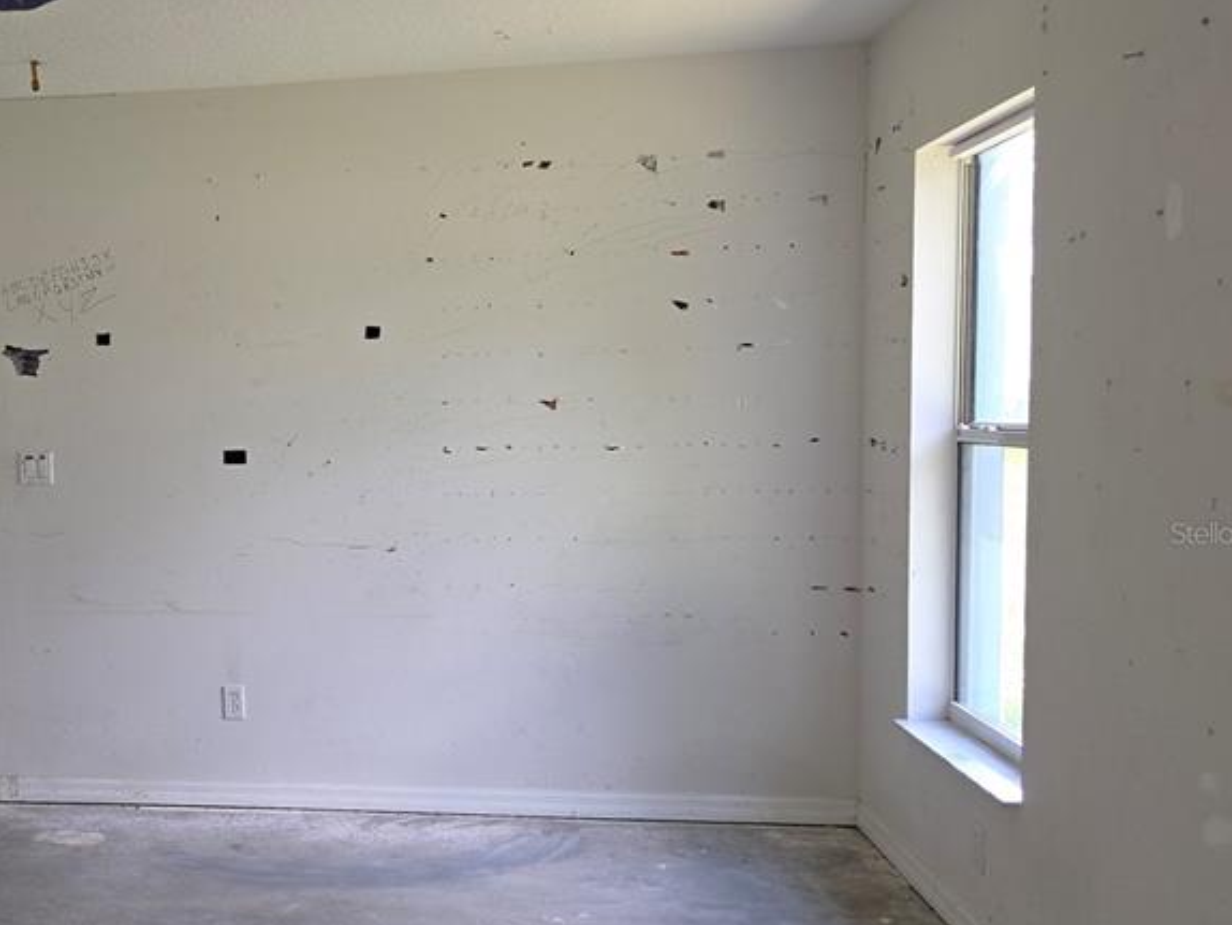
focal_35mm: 41
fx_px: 1460
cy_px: 532
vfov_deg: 35.1
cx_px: 202
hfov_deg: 43.1
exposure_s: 1/60
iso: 20
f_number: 1.4
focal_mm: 6.5
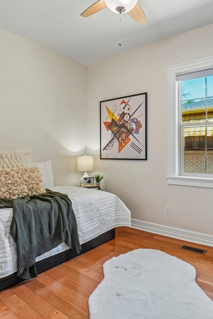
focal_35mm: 23
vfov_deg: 76.1
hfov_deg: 54.9
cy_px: 159
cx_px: 122
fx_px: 204
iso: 400
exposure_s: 1/25
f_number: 8
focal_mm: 10
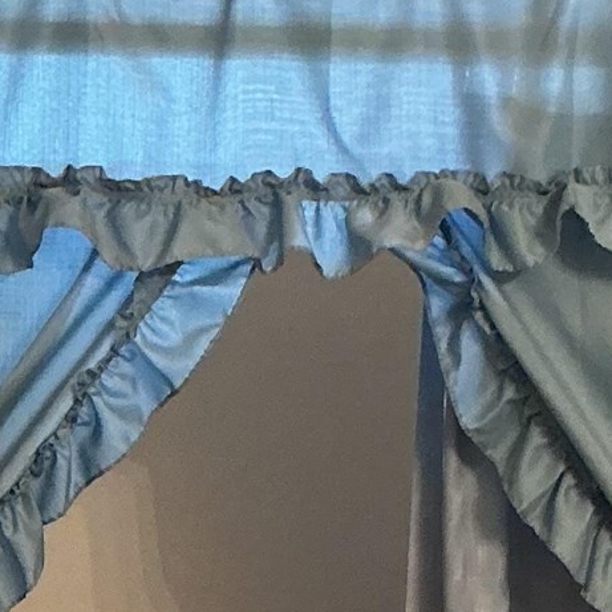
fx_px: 2560
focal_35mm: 128
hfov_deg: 13.6
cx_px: 204
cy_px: 1381
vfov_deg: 11.6
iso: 160
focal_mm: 3
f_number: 1.8
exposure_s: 1/60
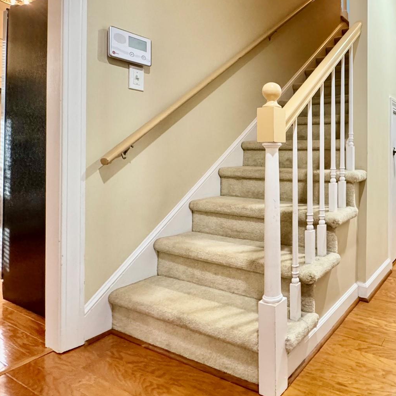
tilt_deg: +0.0
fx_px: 324
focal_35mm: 25
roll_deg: -0.3
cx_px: 329
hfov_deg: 57.2
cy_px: 153
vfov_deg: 62.2
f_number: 2.2
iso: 640
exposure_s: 1/60
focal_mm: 2.22
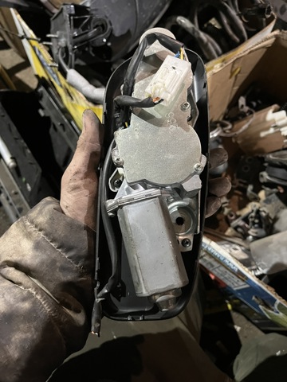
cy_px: 191
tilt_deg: -68.0
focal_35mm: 26
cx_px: 144
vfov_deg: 67.3
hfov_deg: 53.1
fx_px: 287
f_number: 1.6
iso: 640
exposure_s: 1/33
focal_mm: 5.1
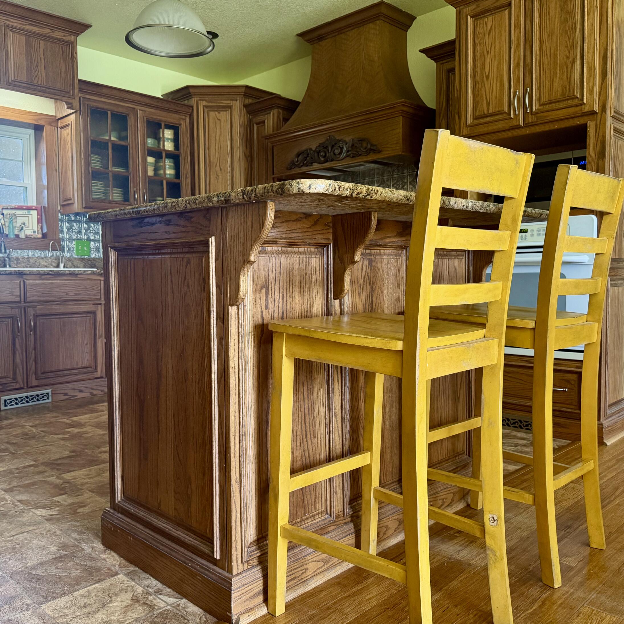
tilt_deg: -2.5
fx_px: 591
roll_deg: +0.9
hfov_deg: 55.6
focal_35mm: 29
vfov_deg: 55.6
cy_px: 305
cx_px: 286
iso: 400
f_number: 1.78
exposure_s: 1/120
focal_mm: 6.76
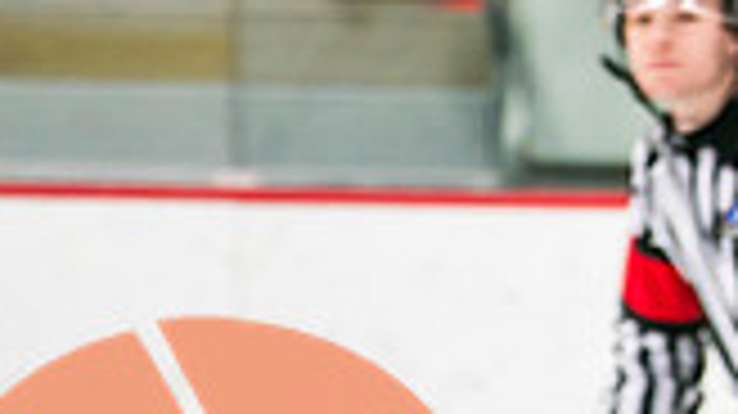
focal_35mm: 901
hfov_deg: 2.4
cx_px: 1436
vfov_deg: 1.3
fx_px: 17620
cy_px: 461
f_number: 3.2
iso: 1000
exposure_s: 1/640
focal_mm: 200
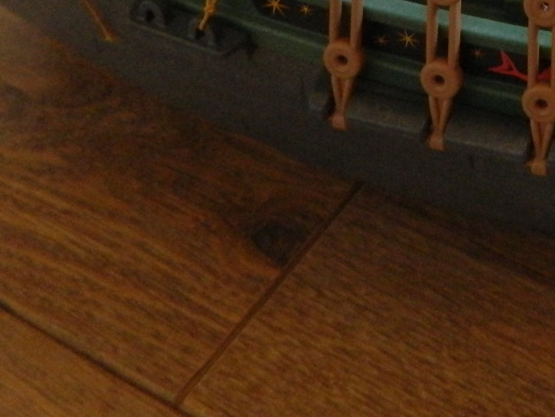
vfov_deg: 19.2
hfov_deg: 25.9
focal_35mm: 70
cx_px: 592
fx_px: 1123
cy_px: -145
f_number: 3.1
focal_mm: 4.5
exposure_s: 1/25
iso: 400
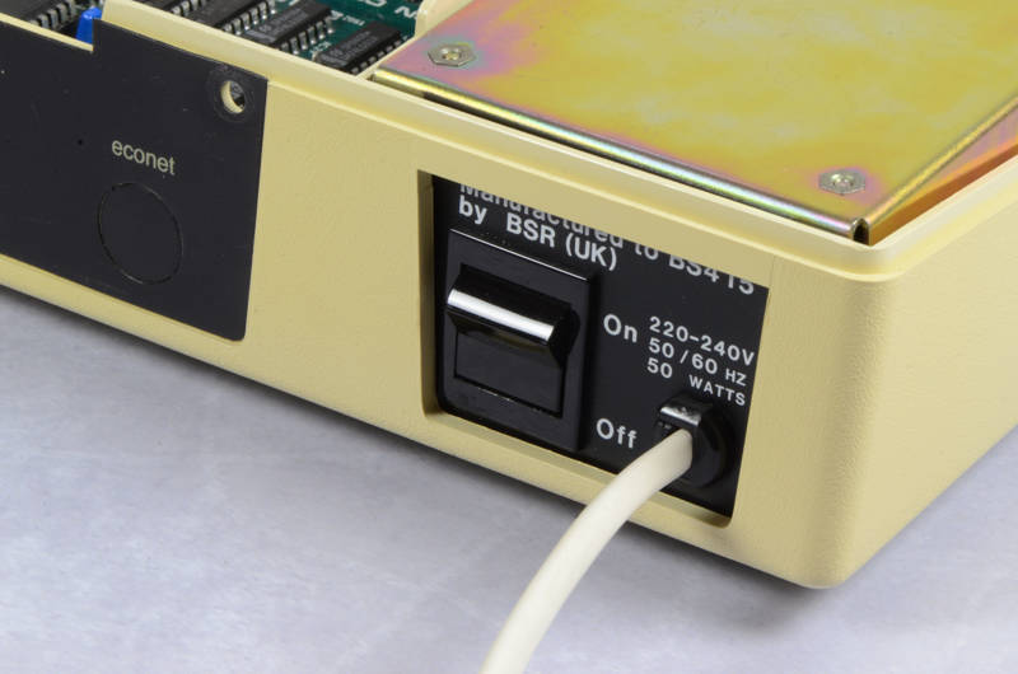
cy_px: 337
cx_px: 509
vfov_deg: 10.7
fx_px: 3598
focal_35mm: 128
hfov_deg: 16.1
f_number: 29
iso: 800
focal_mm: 85
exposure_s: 1/6
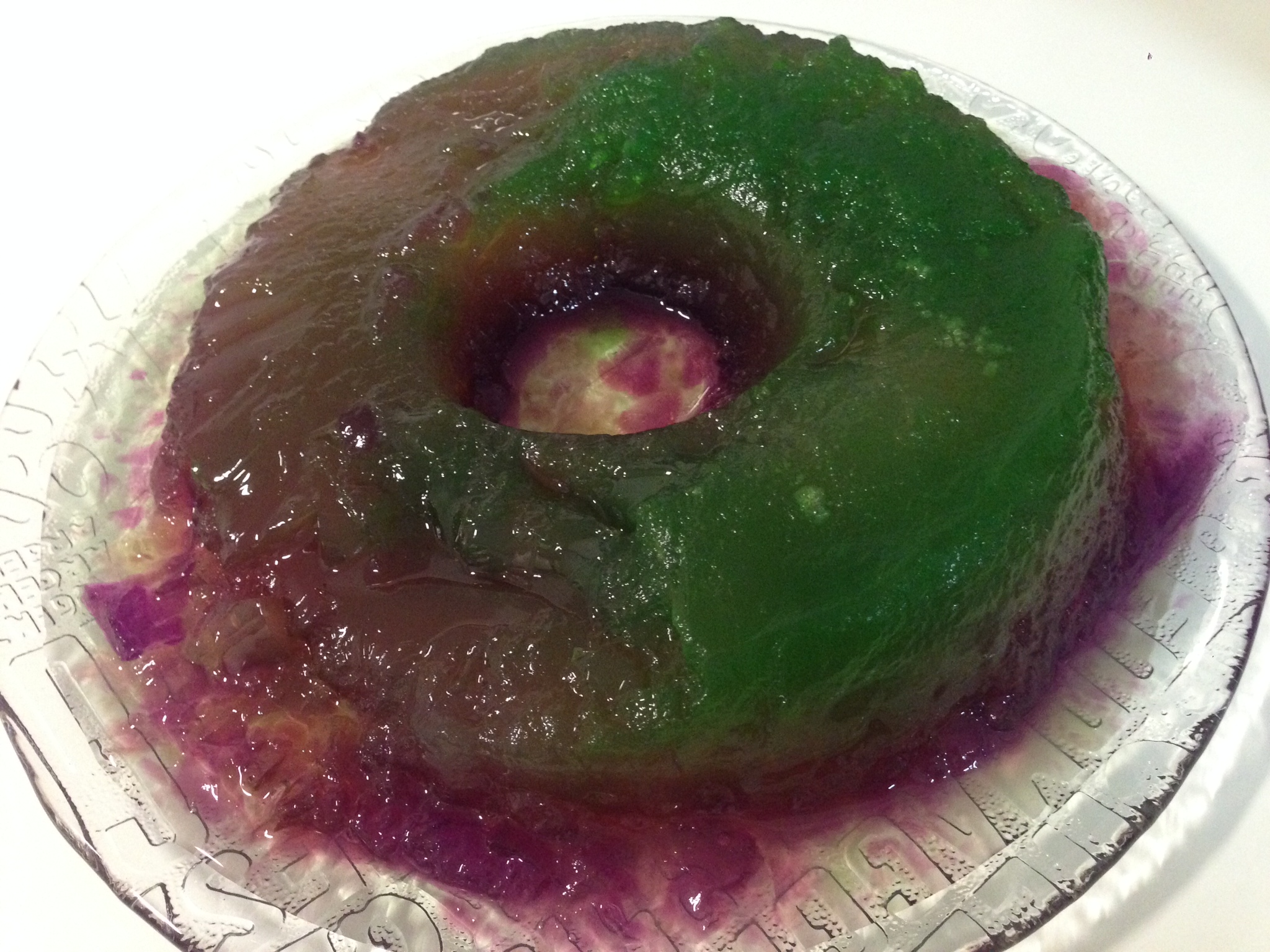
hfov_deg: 55.4
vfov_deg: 42.9
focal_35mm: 33
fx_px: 1211
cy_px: 476
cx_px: 635
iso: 400
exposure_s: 1/15
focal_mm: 4.12
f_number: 2.4
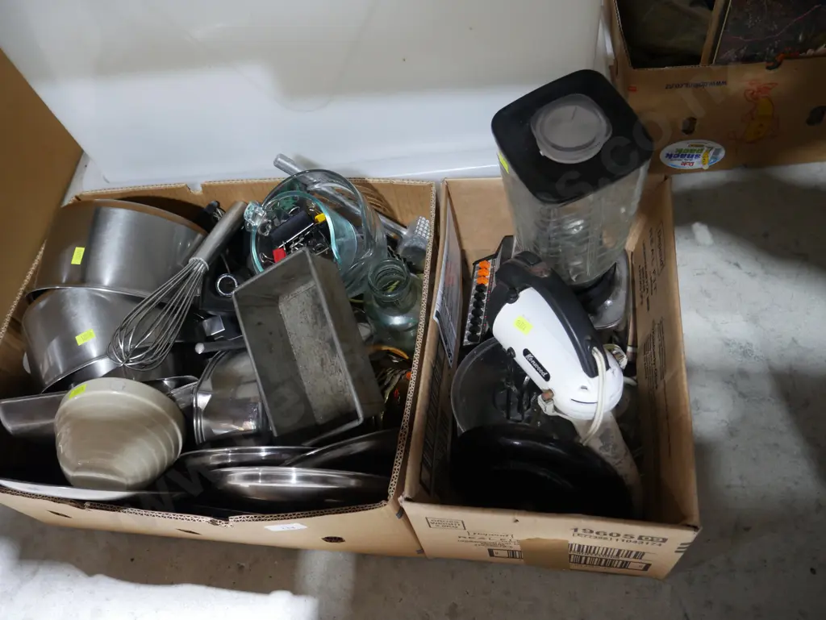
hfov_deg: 63.4
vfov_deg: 49.8
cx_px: 413
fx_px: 668
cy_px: 310
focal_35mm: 28
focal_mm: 14
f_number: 3.5
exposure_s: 1/60
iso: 1250
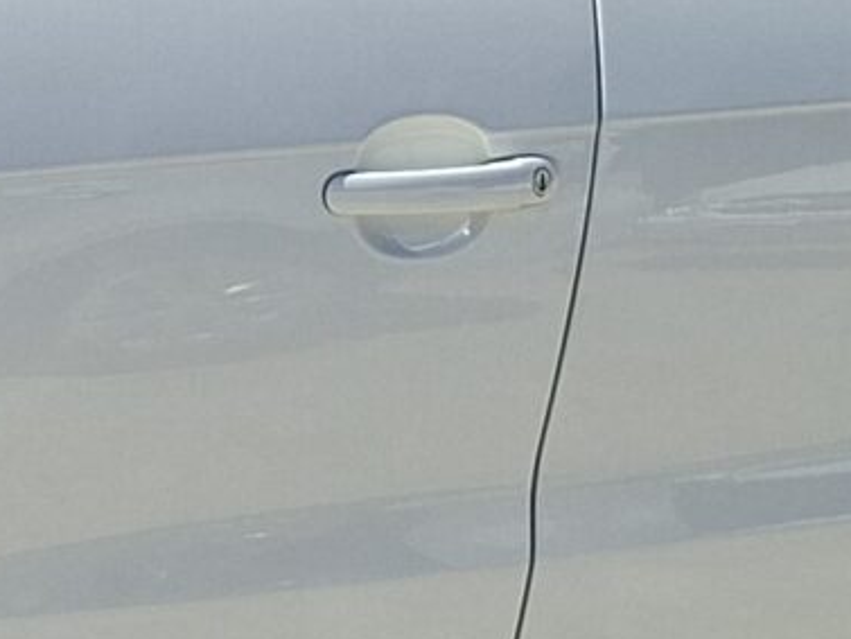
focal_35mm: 156
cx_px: -535
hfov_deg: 11.9
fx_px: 3836
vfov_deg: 9.5
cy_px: 36
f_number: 1.8
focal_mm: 5.54
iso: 50
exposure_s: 1/2674
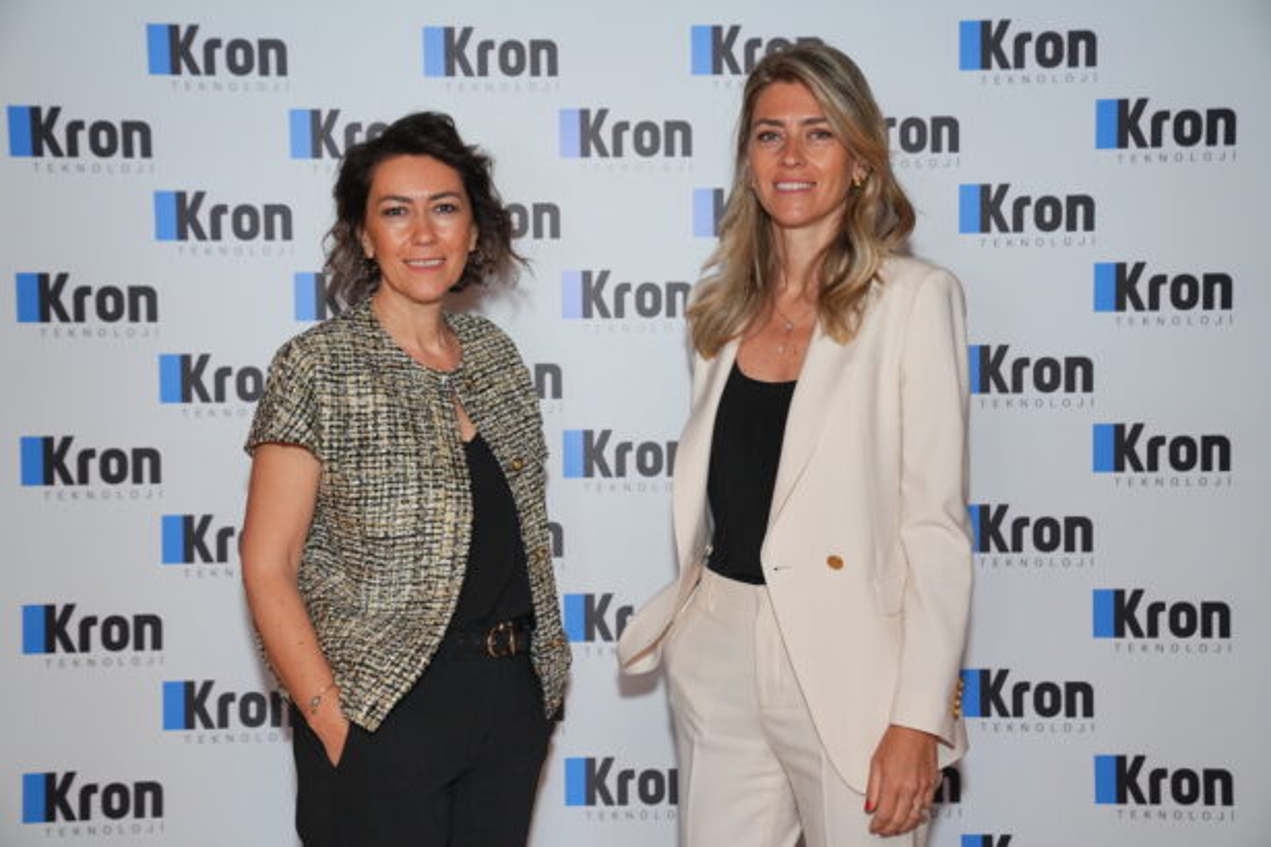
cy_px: 424
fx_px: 2118
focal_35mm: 60
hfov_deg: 33.4
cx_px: 636
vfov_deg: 22.6
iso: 2000
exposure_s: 1/160
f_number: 4.5
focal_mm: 60
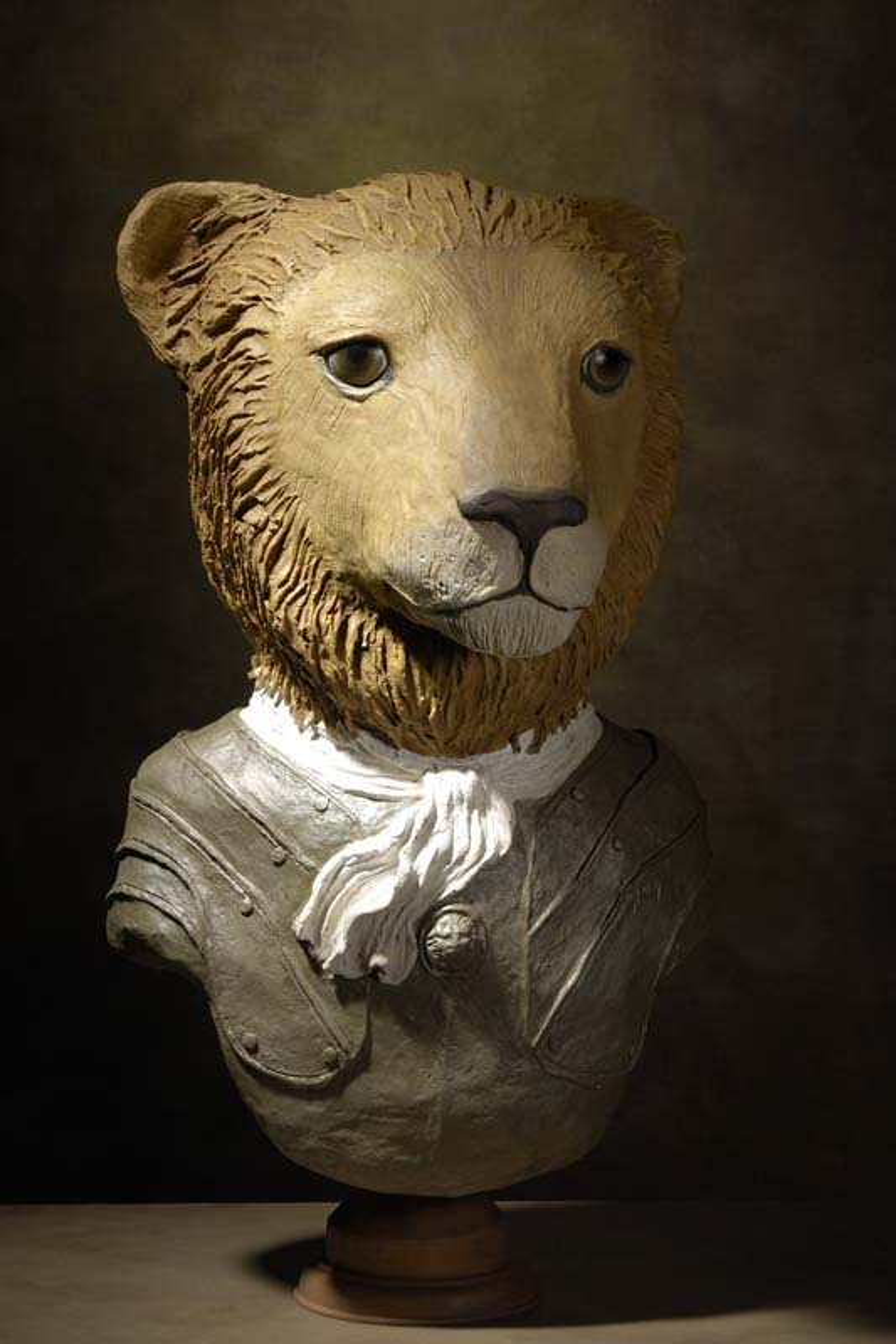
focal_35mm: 105
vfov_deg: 19.5
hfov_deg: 13.0
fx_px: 3918
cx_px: 448
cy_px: 672
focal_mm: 70
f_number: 10
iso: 100
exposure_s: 1/125
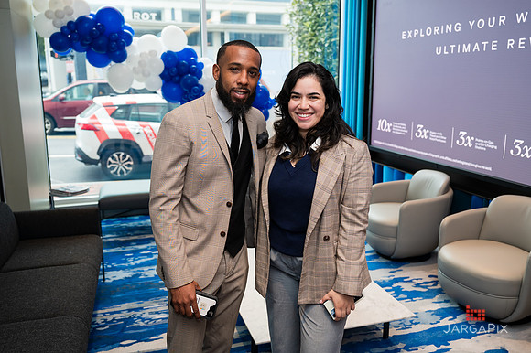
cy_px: 168
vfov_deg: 41.2
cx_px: 265
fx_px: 470
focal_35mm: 32
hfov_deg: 58.9
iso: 400
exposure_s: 1/160
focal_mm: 30
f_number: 3.2
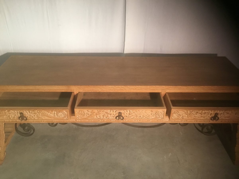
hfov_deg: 58.4
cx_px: 120
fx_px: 214
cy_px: 90
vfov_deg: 45.4
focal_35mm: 31
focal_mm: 3.3
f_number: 2.4
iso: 160
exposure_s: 1/33
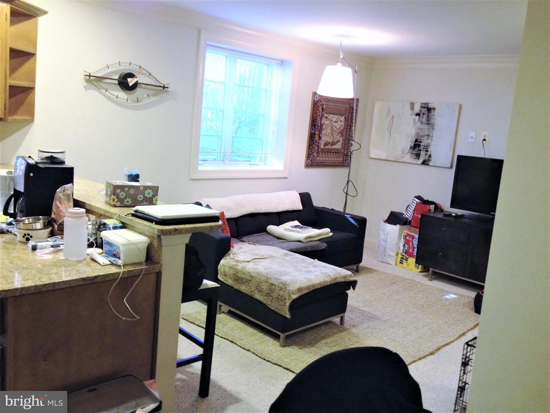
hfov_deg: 52.6
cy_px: 206
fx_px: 556
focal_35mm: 35
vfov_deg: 40.7
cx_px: 275
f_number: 2.4
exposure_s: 1/20
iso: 160
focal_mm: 4.28
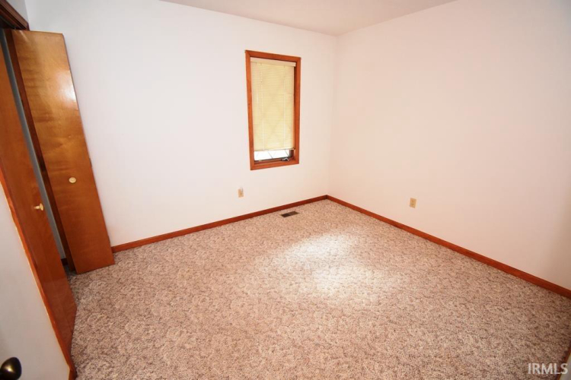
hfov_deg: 100.4
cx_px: 286
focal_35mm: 15
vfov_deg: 77.3
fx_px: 238
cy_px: 190
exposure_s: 1/60
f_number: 4.5
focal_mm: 10
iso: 2800
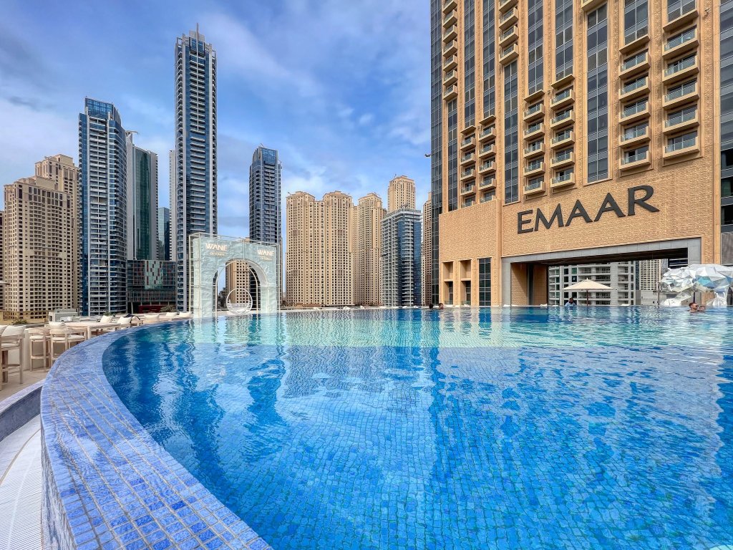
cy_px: 275
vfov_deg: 89.9
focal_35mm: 13
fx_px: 275
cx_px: 366
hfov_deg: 106.2
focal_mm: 1.6
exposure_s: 1/1167
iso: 32
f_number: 1.8
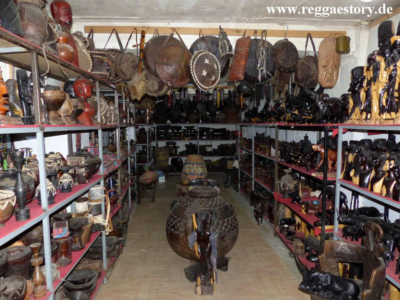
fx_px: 289
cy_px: 150
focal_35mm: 25
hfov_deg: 69.4
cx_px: 200
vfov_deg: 54.9
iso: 400
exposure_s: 1/60
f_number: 2.8
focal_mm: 4.5
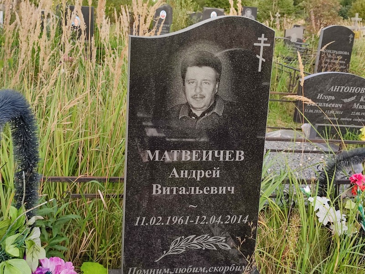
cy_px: 137
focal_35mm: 25
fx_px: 264
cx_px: 182
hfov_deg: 69.4
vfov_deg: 54.9
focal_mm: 6.04
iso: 50
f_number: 1.9
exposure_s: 1/245
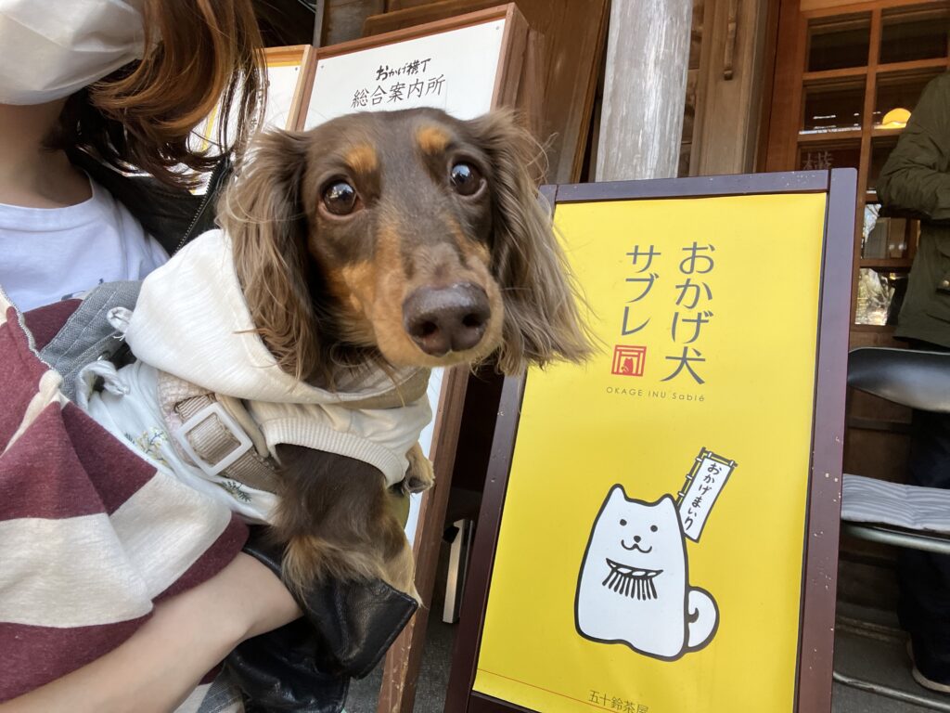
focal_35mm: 23
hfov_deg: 73.9
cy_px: 356
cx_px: 475
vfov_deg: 58.9
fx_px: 631
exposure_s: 1/121
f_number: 2.2
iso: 40
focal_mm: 2.71
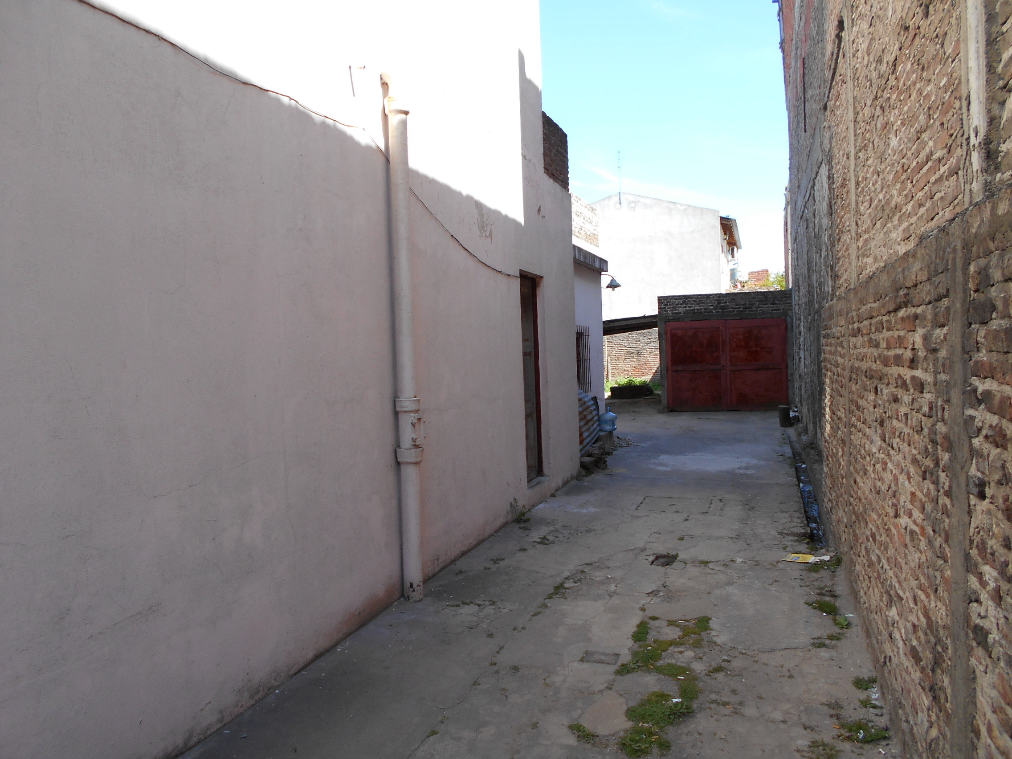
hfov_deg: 67.3
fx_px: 760
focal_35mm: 26
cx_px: 506
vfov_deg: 53.1
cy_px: 380
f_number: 3.2
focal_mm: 4.6
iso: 80
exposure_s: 1/250
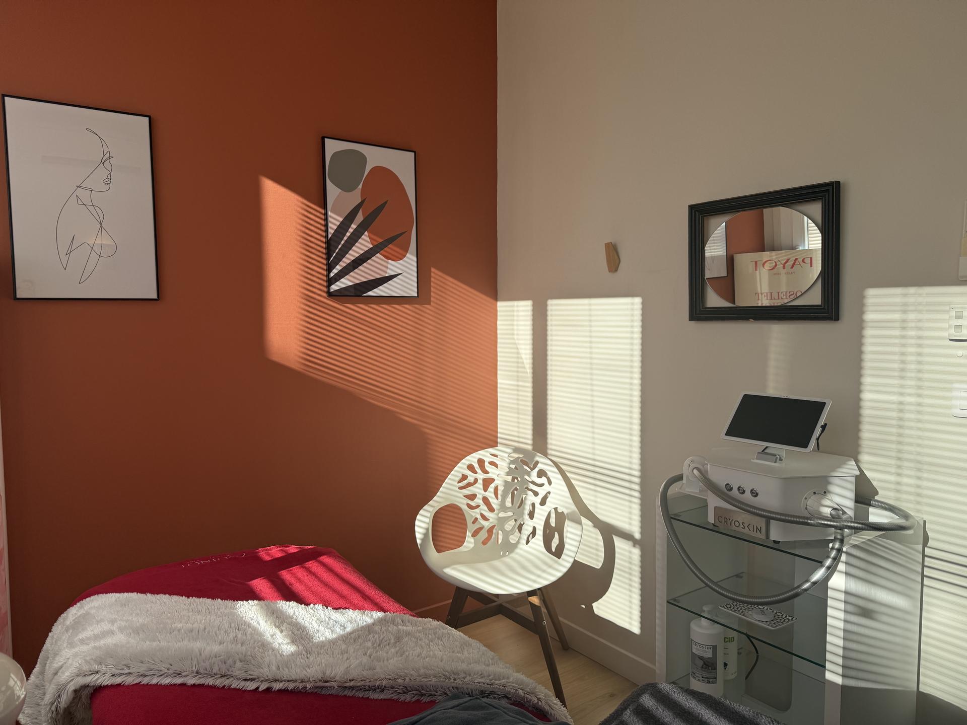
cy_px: 362
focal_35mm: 24
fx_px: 670
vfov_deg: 56.8
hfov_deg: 71.6
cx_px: 484
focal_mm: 6.76
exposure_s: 1/1949
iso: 80
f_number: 1.78
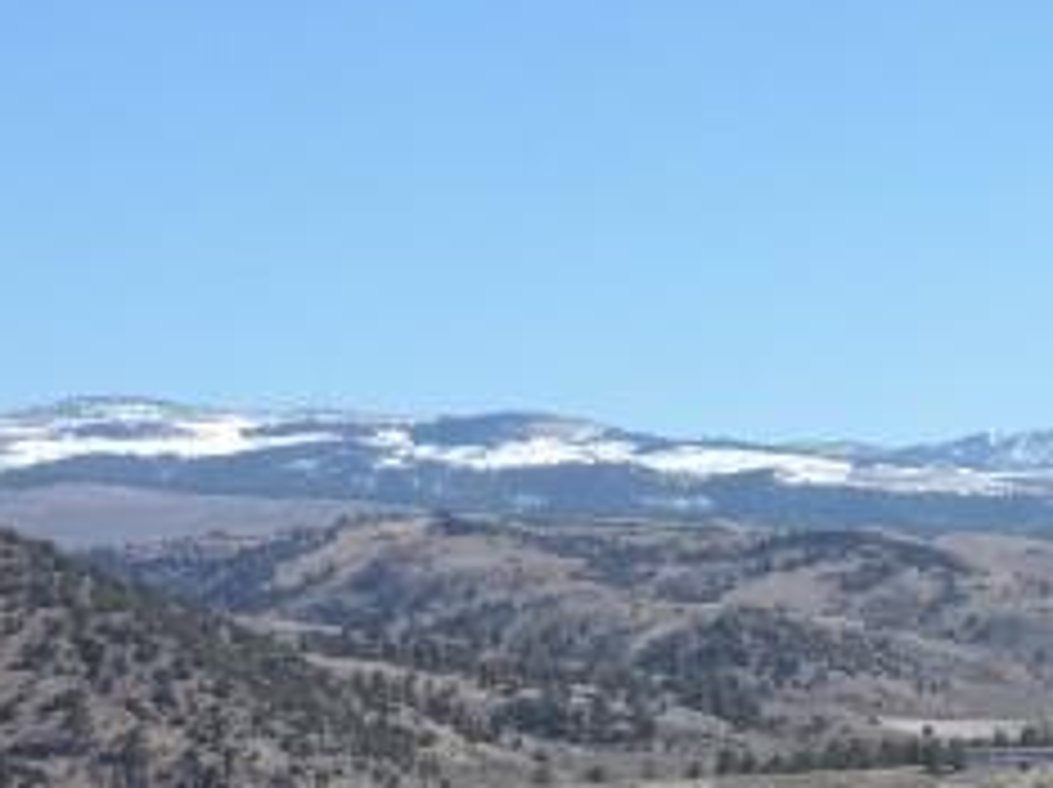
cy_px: 536
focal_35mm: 137
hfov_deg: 13.9
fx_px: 4163
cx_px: 1350
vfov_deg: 10.8
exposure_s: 1/1000
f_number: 3.6
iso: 100
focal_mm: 8.9
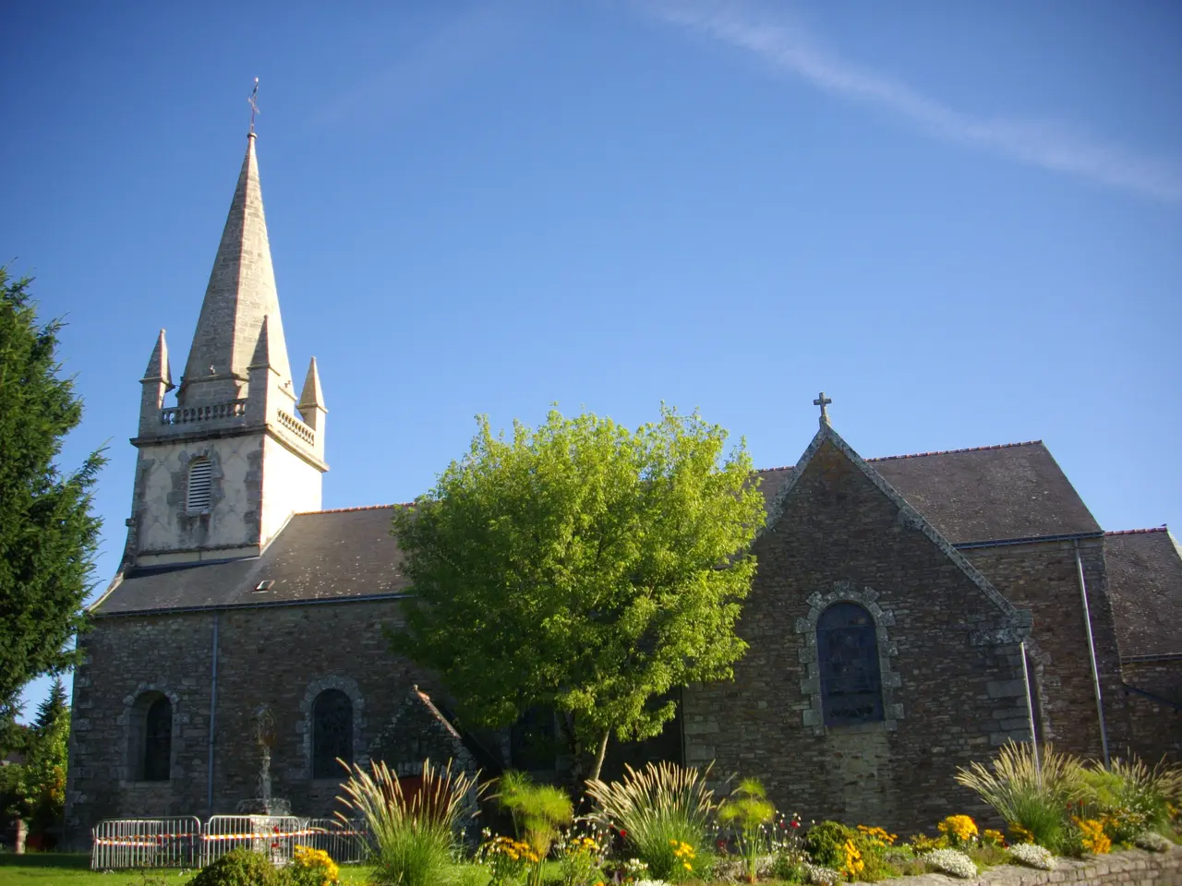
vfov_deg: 38.7
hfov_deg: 50.1
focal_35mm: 37
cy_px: 443
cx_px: 591
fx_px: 1263
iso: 100
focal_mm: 6.2
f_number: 5.6
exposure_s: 1/200
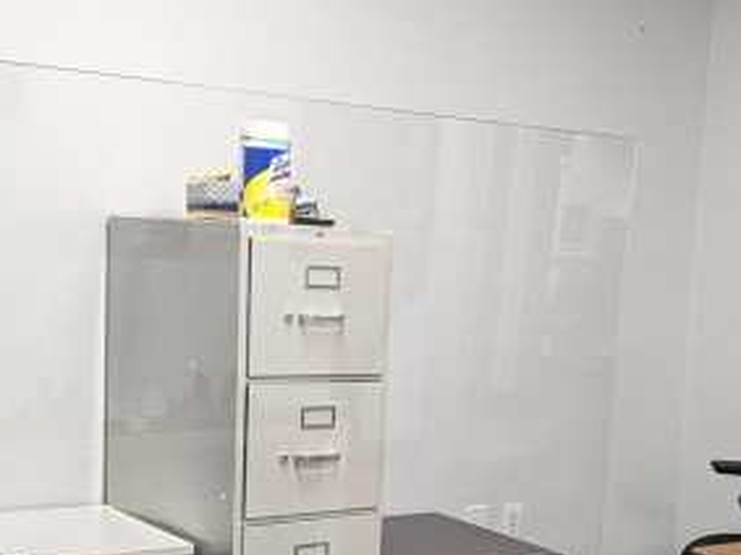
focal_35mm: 65
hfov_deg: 29.7
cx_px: 477
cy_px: 408
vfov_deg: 22.4
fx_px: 1391
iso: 34
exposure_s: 1/30
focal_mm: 5.28
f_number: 1.7
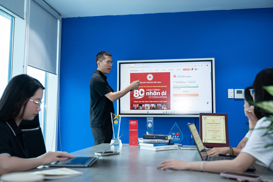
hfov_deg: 53.2
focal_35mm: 36
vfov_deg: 36.8
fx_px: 273
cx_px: 136
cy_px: 91
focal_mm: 36
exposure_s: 1/160
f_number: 3.2
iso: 640
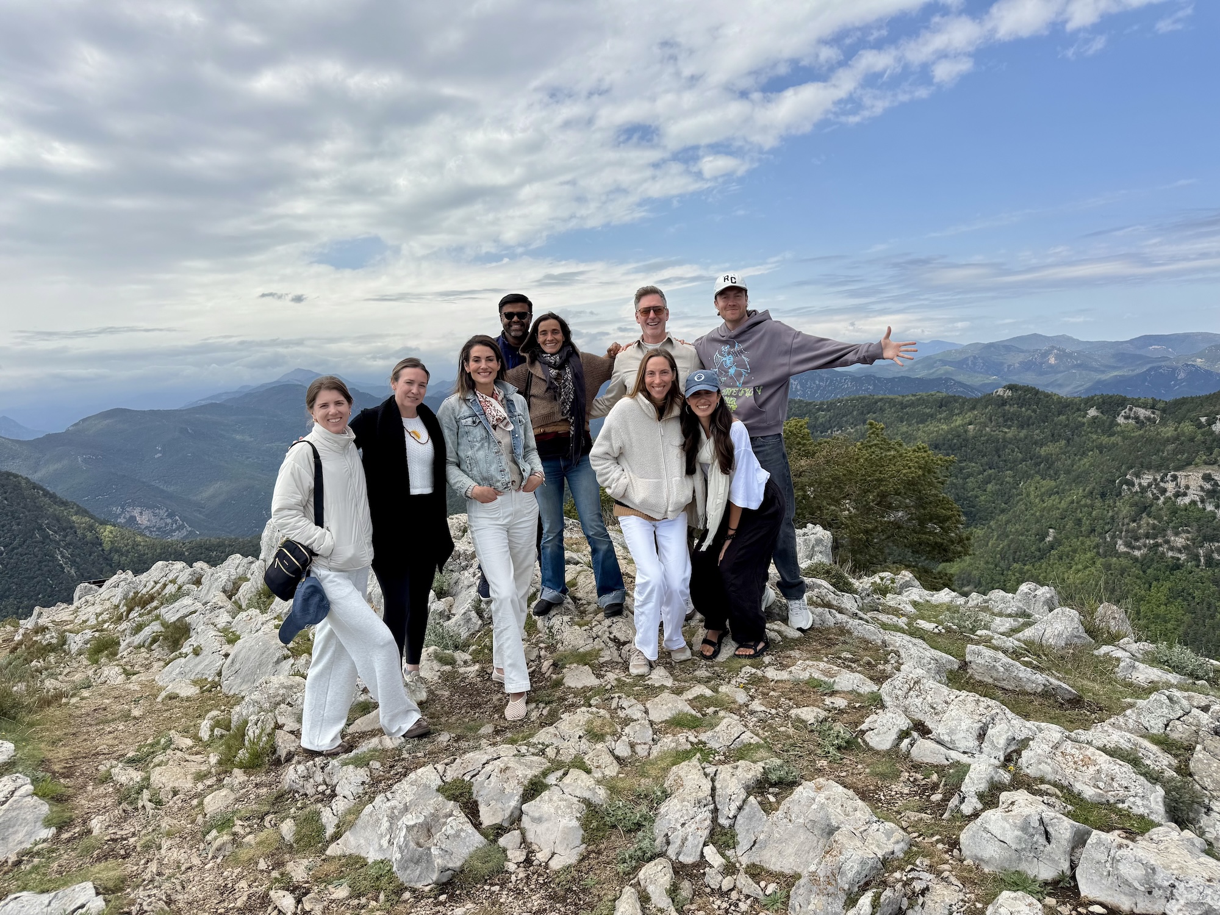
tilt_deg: -6.6
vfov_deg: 56.8
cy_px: 458
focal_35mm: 24
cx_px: 610
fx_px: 846
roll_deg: +3.5
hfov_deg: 71.6
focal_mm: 6.76
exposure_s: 1/6410
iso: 80
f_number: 1.78
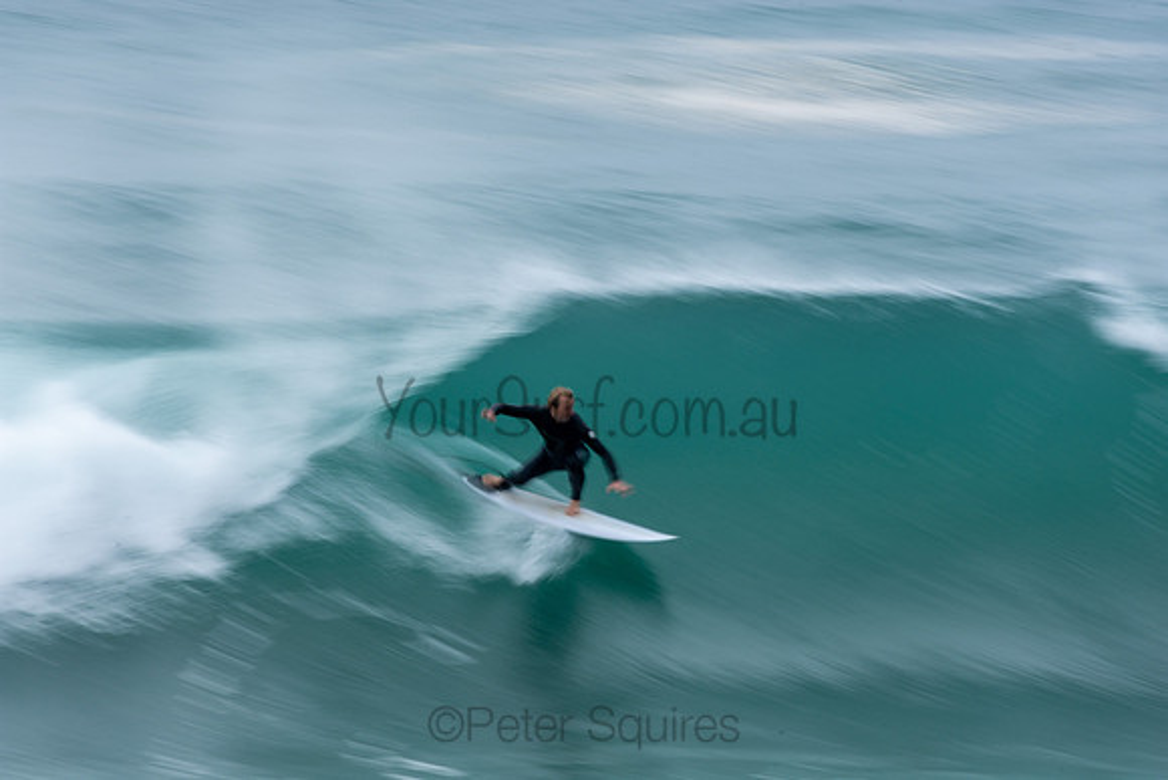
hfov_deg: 2.7
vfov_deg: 1.8
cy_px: 390
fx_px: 24338
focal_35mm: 750
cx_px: 584
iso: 100
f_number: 22
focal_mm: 500
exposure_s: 1/20
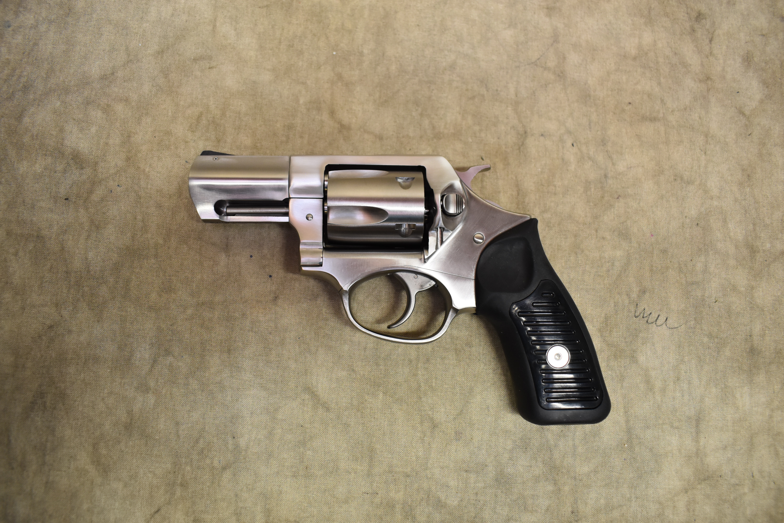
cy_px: 262
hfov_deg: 67.4
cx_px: 392
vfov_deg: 47.9
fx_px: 588
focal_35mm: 27
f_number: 3.5
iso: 800
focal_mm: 18
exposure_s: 1/200
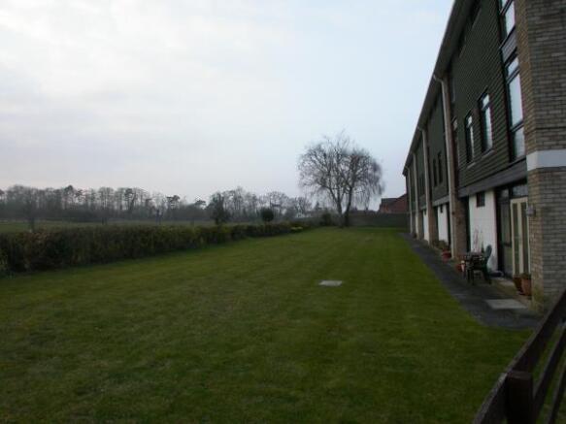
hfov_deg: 49.0
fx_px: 621
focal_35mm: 38
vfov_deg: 37.7
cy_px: 212
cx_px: 283
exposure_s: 1/130
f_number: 4.2
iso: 100
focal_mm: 7.85
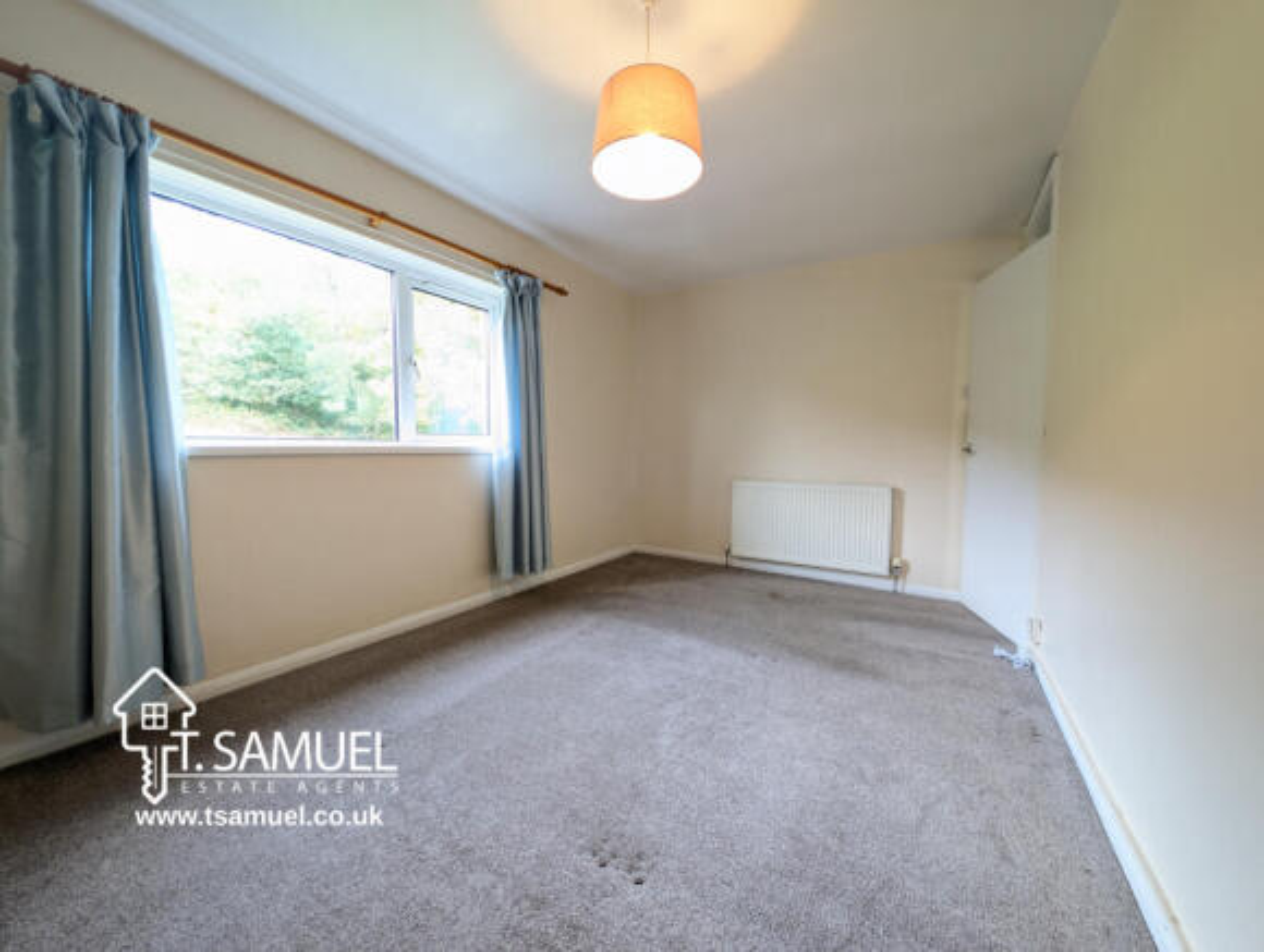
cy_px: 476
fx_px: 439
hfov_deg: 110.4
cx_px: 632
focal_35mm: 12
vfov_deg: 94.7
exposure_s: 1/25
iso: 132
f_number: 1.95
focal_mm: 2.23
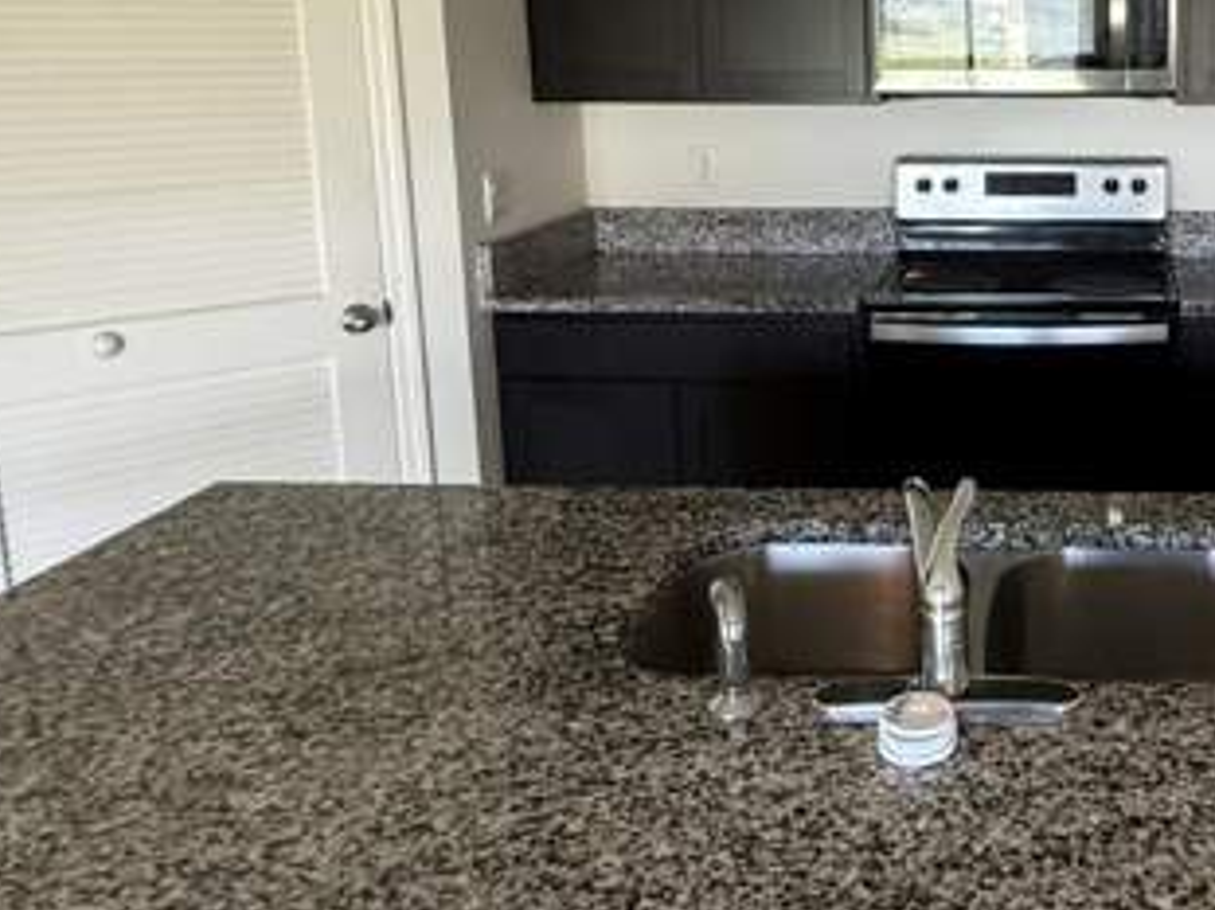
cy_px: 227
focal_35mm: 36
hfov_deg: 47.0
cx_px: 1063
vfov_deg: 38.6
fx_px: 1263
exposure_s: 1/60
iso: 250
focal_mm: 2.22
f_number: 2.2
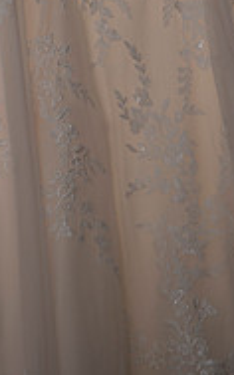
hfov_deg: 7.7
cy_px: 6
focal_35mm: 170
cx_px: 114
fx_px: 1736
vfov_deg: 12.2
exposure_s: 1/3200
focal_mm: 70
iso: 400
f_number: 2.8
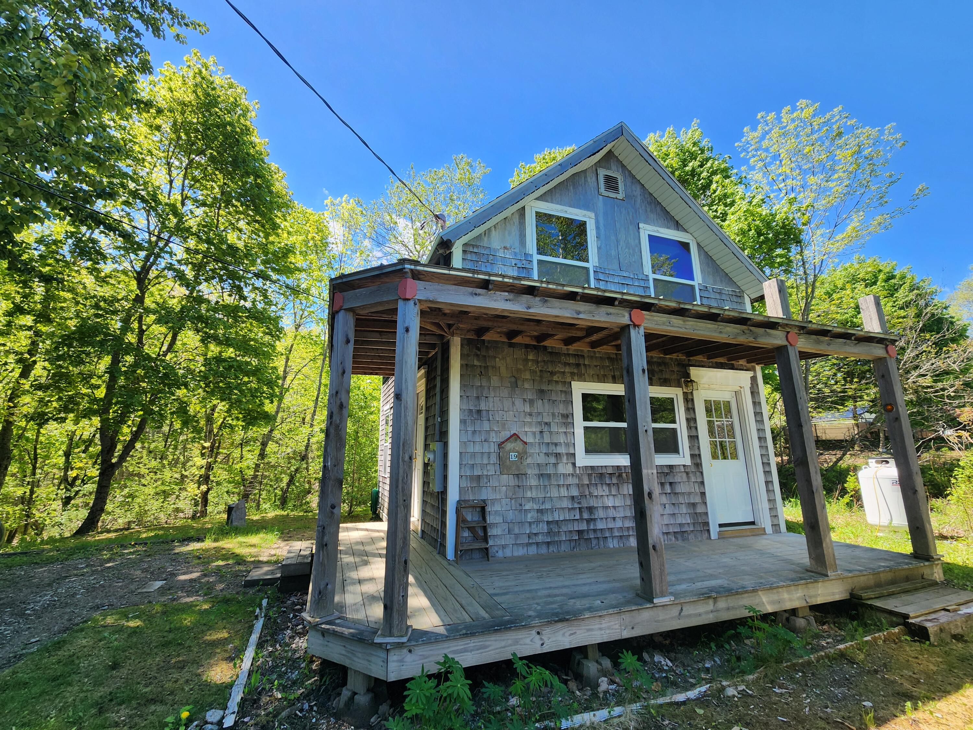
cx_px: 486
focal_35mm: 13
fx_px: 365
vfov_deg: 89.9
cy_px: 365
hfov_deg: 106.2
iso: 50
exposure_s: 1/562
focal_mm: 2.2
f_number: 2.2
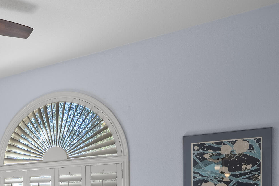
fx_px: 333
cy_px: 209
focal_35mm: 43
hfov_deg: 39.5
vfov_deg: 28.2
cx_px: -5
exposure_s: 1/3
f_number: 8
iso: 200
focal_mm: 17
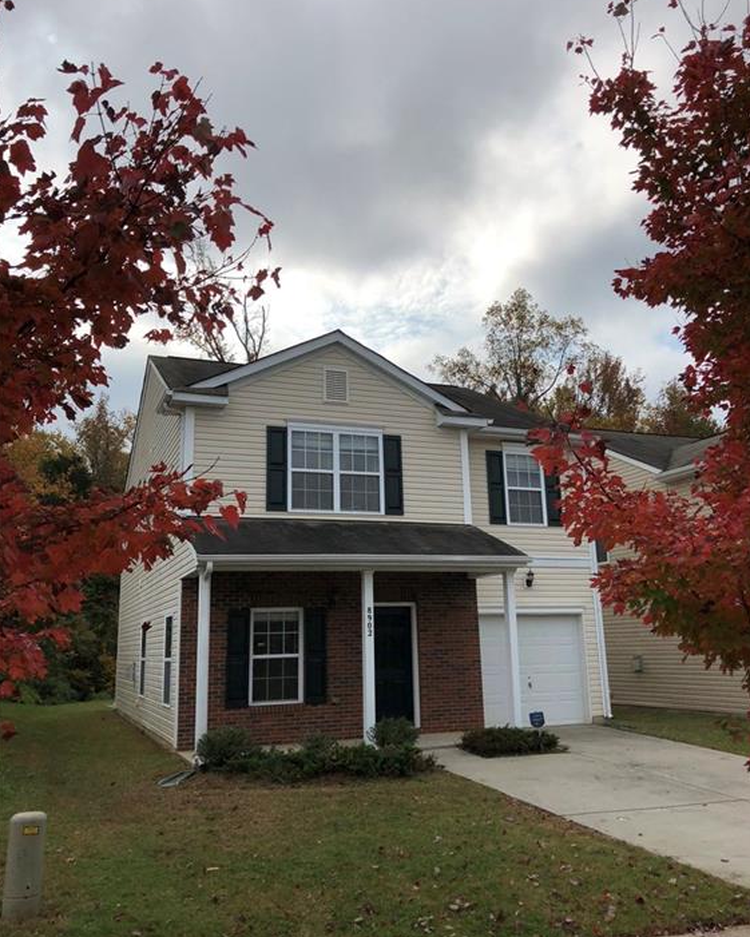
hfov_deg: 47.1
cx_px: 378
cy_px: 450
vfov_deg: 57.2
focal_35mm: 31
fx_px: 860
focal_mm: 3.99
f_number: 1.8
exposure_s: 1/4425
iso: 20
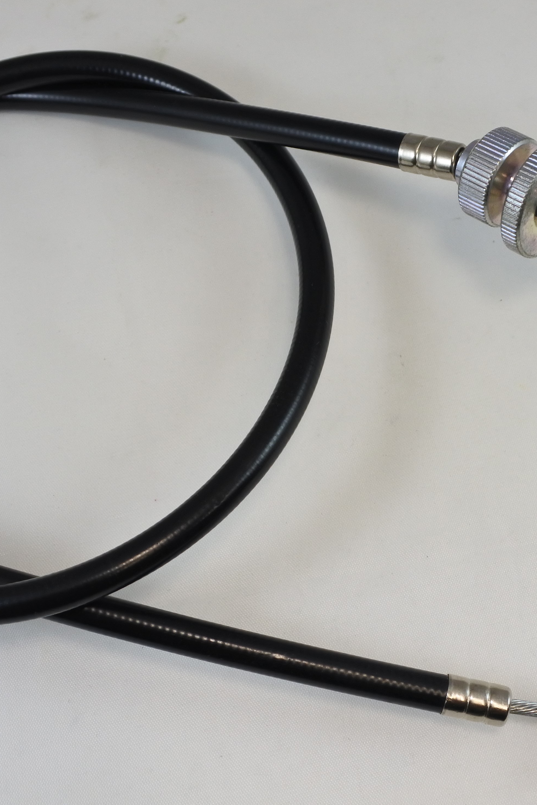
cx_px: 348
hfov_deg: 23.7
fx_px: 1275
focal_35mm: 57
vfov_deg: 35.1
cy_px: 420
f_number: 3.8
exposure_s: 1/250
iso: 360
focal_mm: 12.1
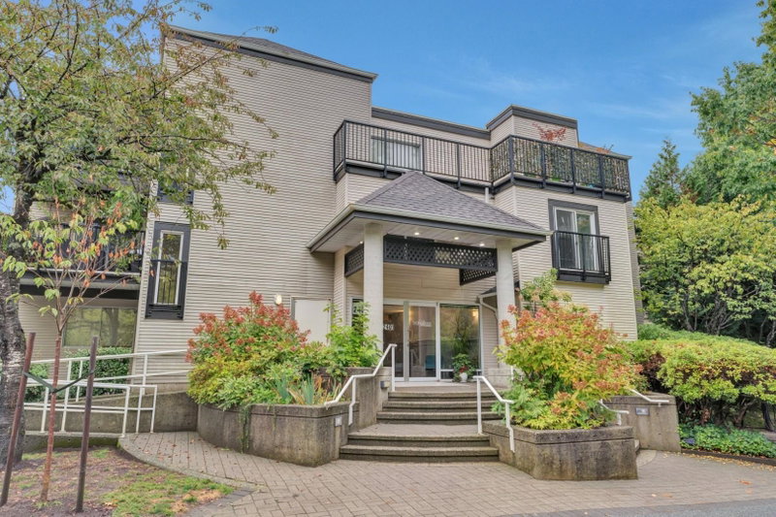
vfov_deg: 53.1
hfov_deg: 73.8
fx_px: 517
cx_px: 388
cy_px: 258
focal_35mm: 24
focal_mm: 24
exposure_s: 1/80
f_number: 8
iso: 400
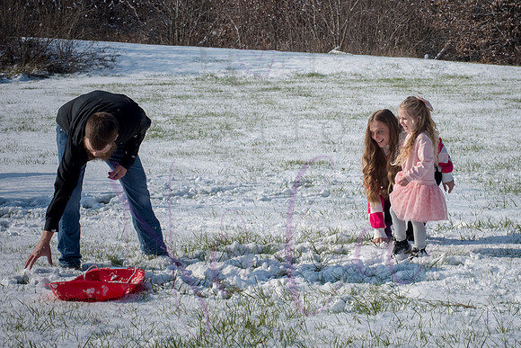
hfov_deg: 19.2
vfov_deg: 12.9
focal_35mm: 106
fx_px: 1536
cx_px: 346
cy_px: 117
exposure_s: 1/1000
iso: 640
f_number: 14
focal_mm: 80
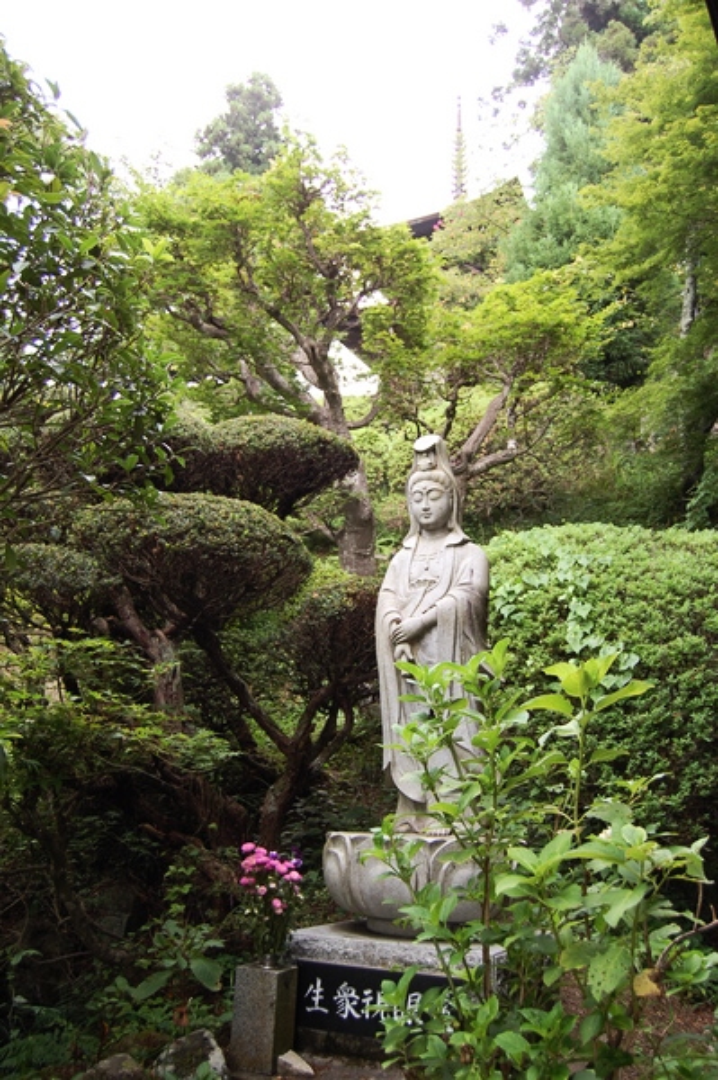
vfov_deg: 62.0
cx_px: 359
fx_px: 899
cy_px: 540
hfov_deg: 43.5
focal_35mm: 30
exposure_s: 1/60
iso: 200
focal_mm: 20
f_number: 4
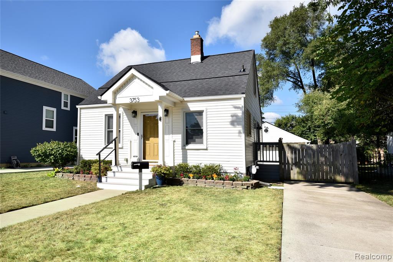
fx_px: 240
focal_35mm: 22
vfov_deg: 57.2
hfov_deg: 78.6
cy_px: 131
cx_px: 196
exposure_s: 1/200
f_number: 9
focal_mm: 22
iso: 100
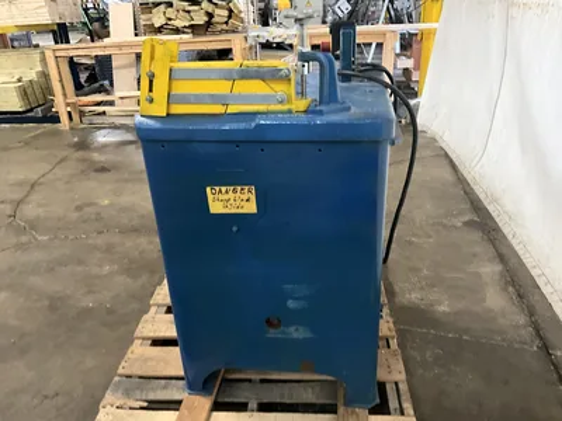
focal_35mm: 29
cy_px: 210
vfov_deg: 48.2
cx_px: 281
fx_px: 471
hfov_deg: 61.7
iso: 400
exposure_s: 1/30
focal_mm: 3
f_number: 1.8
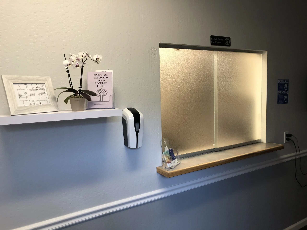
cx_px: 154
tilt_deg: -5.5
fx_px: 248
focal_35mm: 28
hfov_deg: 63.4
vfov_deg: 49.7
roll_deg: +1.3
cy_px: 115
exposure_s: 1/20
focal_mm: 3.99
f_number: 1.8
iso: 40
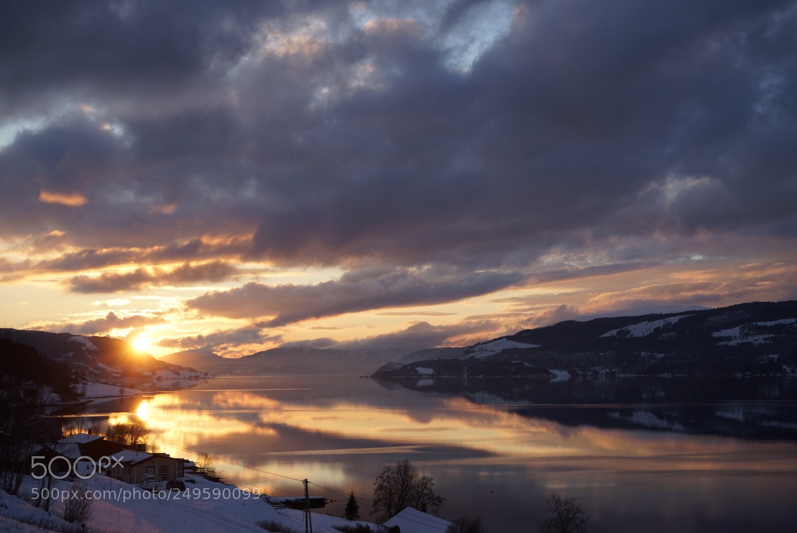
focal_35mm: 48
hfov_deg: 41.1
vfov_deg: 28.1
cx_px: 398
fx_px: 1063
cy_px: 266
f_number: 8
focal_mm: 48
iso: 100
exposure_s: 1/100
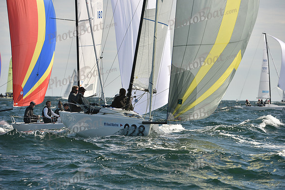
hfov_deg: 7.6
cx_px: 142
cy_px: 95
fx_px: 2138
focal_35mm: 270
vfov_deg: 5.1
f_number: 6.3
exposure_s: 1/1250
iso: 250
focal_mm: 270
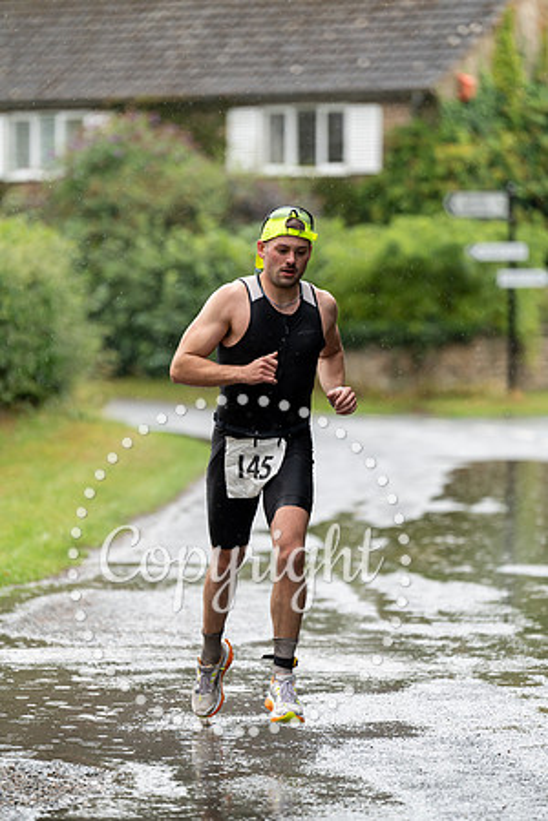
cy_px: 410
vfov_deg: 11.4
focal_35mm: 180
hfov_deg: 7.6
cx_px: 274
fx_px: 4110
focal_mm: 180
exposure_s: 1/1000
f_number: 3.2
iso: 1000
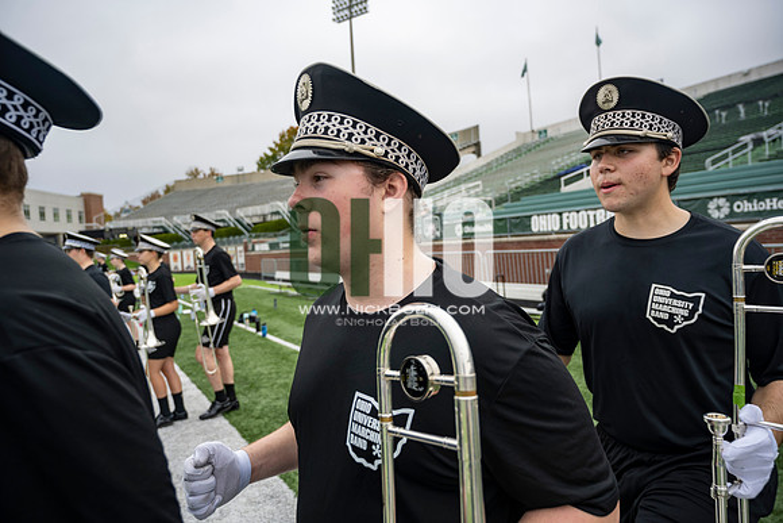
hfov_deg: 73.7
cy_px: 262
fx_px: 522
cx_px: 392
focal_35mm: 24
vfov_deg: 53.2
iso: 80
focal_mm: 24
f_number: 4
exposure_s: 1/200
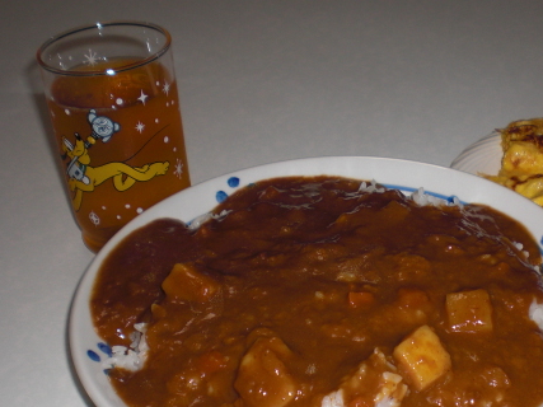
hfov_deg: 33.3
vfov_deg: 25.4
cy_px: 296
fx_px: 894
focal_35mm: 57
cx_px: 384
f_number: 3.1
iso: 64
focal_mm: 6.3
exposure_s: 1/60
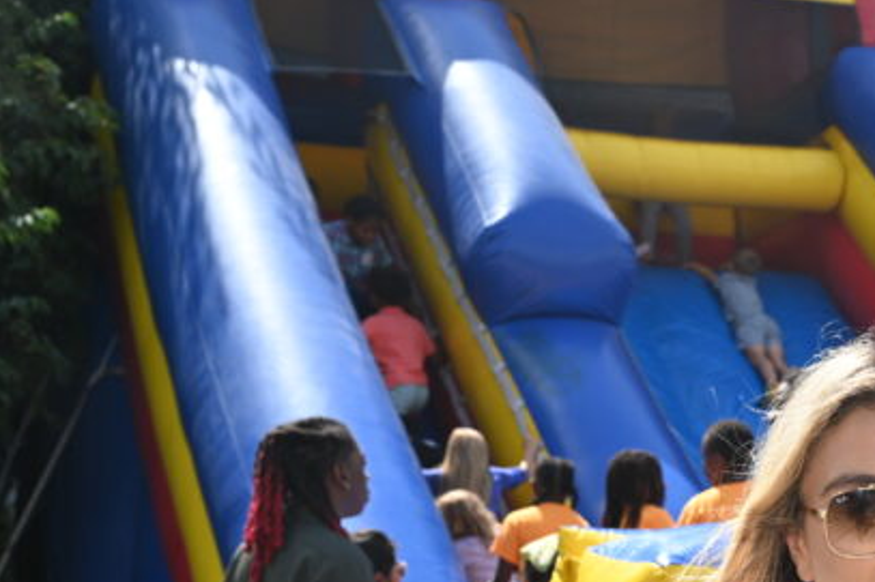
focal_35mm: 78
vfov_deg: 17.0
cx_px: 821
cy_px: 624
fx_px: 1895
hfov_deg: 25.1
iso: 100
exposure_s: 1/200
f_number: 7.1
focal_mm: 31
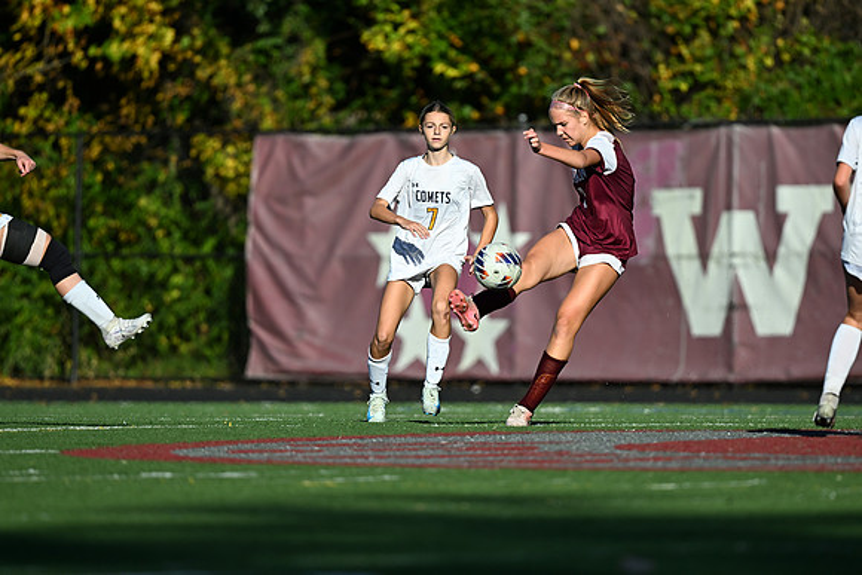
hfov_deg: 4.1
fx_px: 11974
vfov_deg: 2.8
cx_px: 431
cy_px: 288
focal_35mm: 500
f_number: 5.6
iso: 320
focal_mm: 500
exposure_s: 1/2000
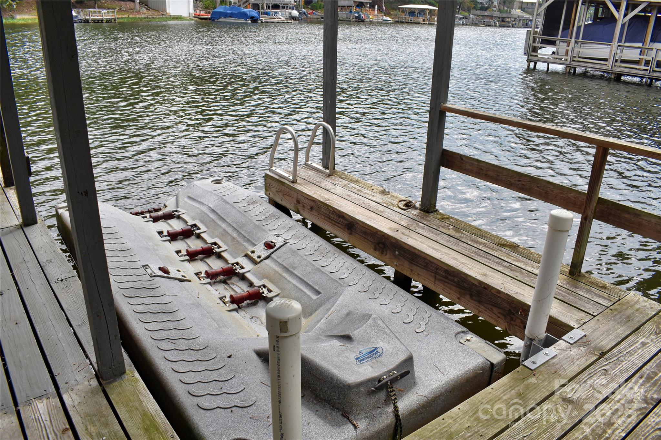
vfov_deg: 47.9
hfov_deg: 67.4
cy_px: 220
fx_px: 496
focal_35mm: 27
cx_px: 330
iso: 200
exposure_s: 1/250
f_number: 8
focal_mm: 18
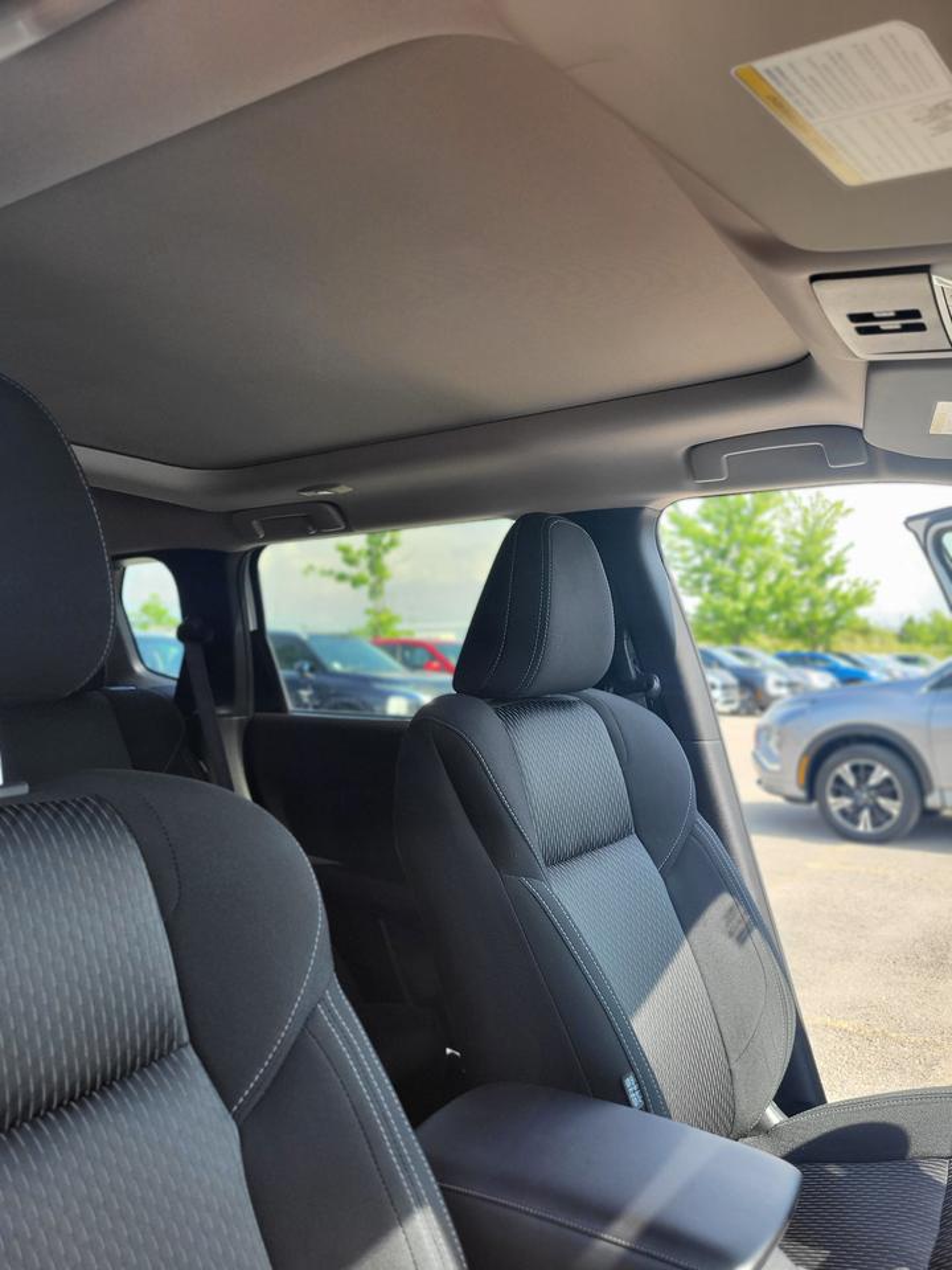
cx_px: 476
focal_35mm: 26
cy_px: 635
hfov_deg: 53.1
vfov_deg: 67.3
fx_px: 953
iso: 40
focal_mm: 5.4
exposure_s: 1/260
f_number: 1.8
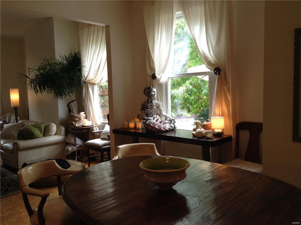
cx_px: 150
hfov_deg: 55.4
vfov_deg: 42.8
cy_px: 112
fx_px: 286
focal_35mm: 33
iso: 50
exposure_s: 1/25
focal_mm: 3.3
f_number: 2.4
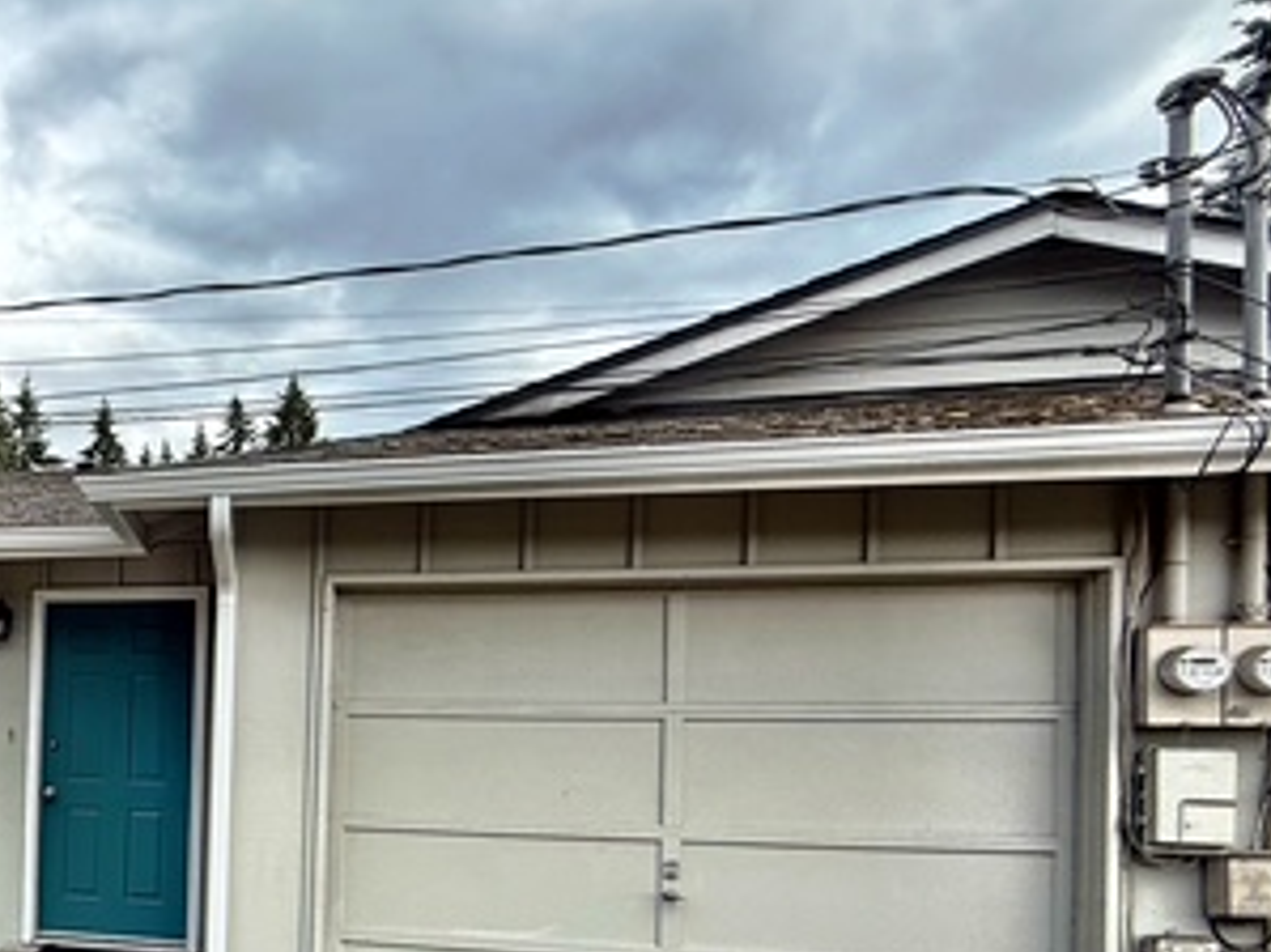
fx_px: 1101
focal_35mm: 30
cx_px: -26
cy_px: 769
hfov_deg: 48.3
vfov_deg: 44.4
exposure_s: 1/619
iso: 64
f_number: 2.2
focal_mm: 2.22
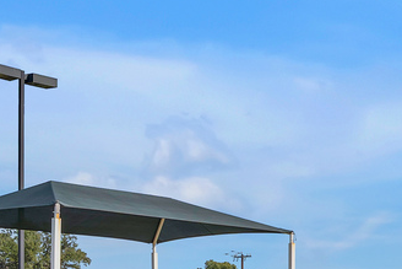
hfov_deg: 23.4
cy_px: 340
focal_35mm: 79
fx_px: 883
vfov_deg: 16.4
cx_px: 485
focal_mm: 16
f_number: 9
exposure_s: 1/500
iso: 50
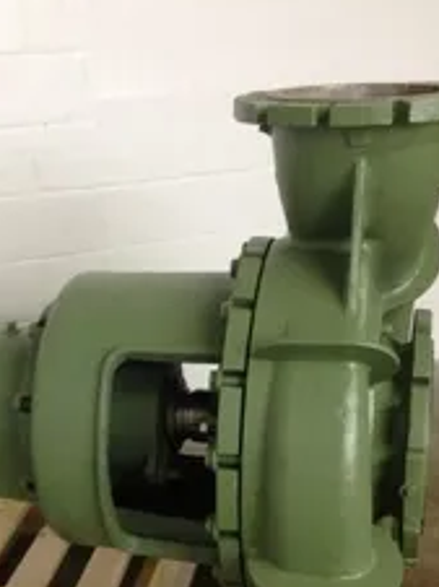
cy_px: 403
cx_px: 148
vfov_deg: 30.9
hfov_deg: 23.5
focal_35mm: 62
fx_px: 1050
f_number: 2.4
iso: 125
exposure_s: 1/20
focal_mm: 4.28
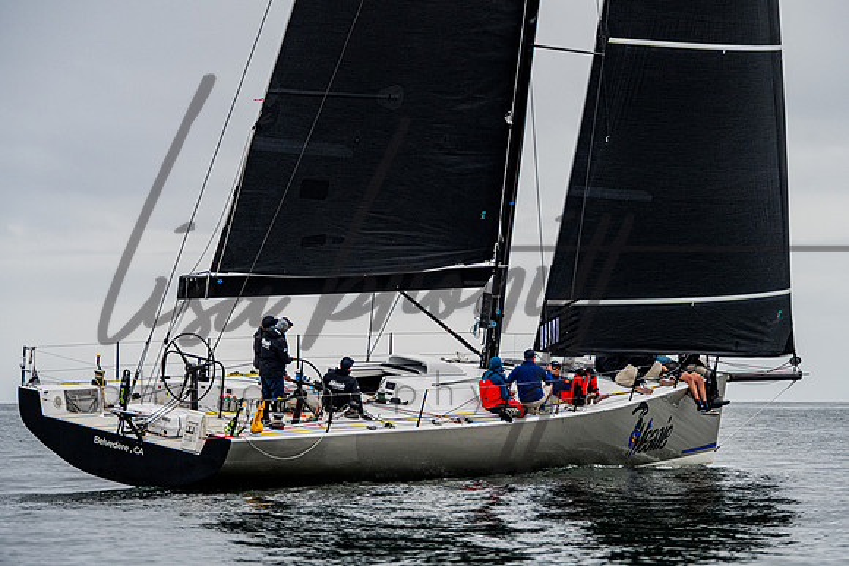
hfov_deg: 10.2
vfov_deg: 6.8
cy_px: 284
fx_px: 4769
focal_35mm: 202
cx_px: 449
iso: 800
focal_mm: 165
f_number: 7.6
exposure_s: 1/2000
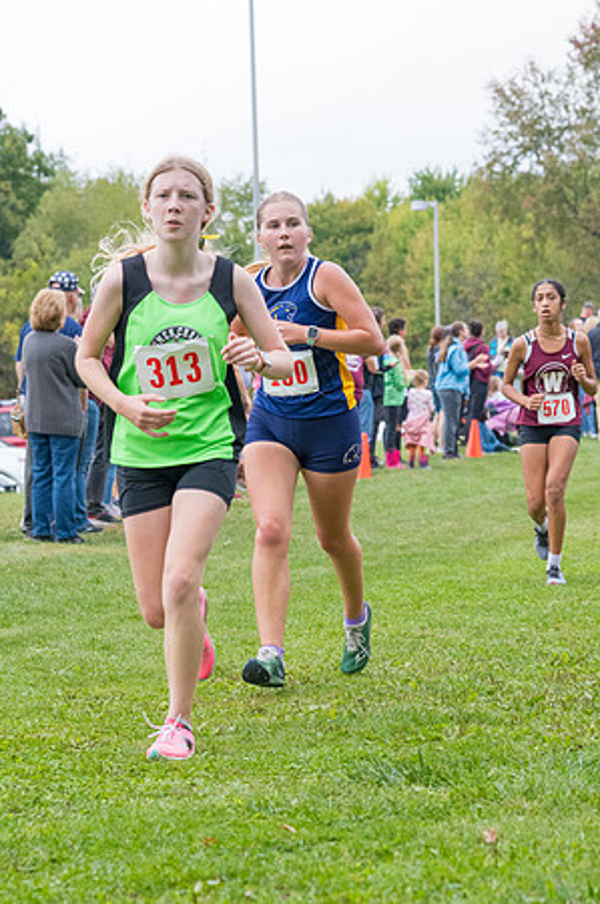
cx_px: 300
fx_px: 3232
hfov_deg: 10.6
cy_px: 452
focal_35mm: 129
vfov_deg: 15.9
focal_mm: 86
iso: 2000
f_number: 5.6
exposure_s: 1/1250
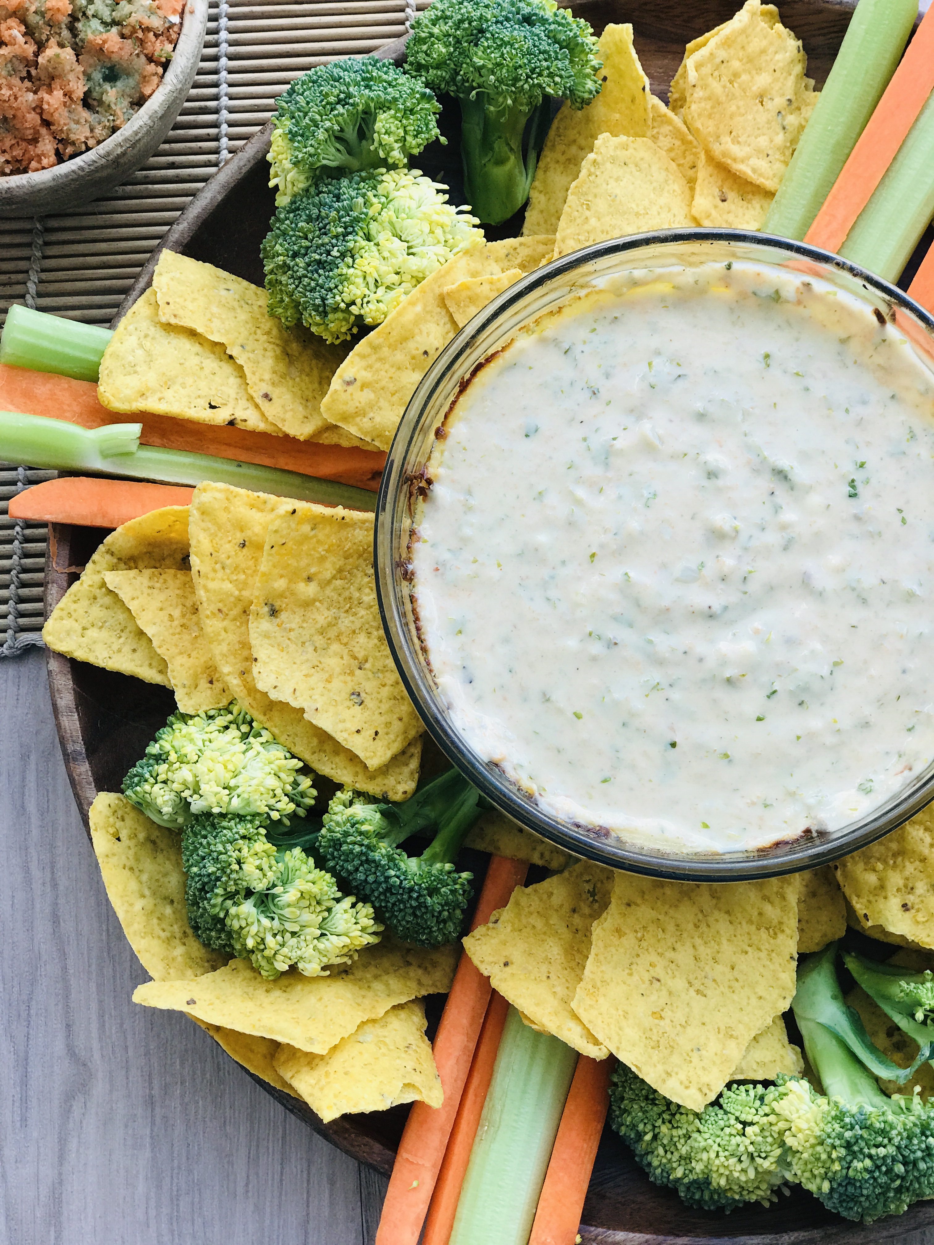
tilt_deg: -78.8
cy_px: 622
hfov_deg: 25.7
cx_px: 467
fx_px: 2051
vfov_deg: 33.8
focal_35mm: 57
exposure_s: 1/60
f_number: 2.8
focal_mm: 6.6
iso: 20
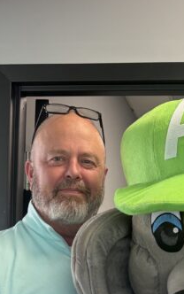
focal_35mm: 85
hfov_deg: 15.4
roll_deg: -1.6
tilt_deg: -3.3
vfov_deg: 22.3
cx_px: 126
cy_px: 359
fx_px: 681
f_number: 1.6
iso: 80
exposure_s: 1/60
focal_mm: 5.96
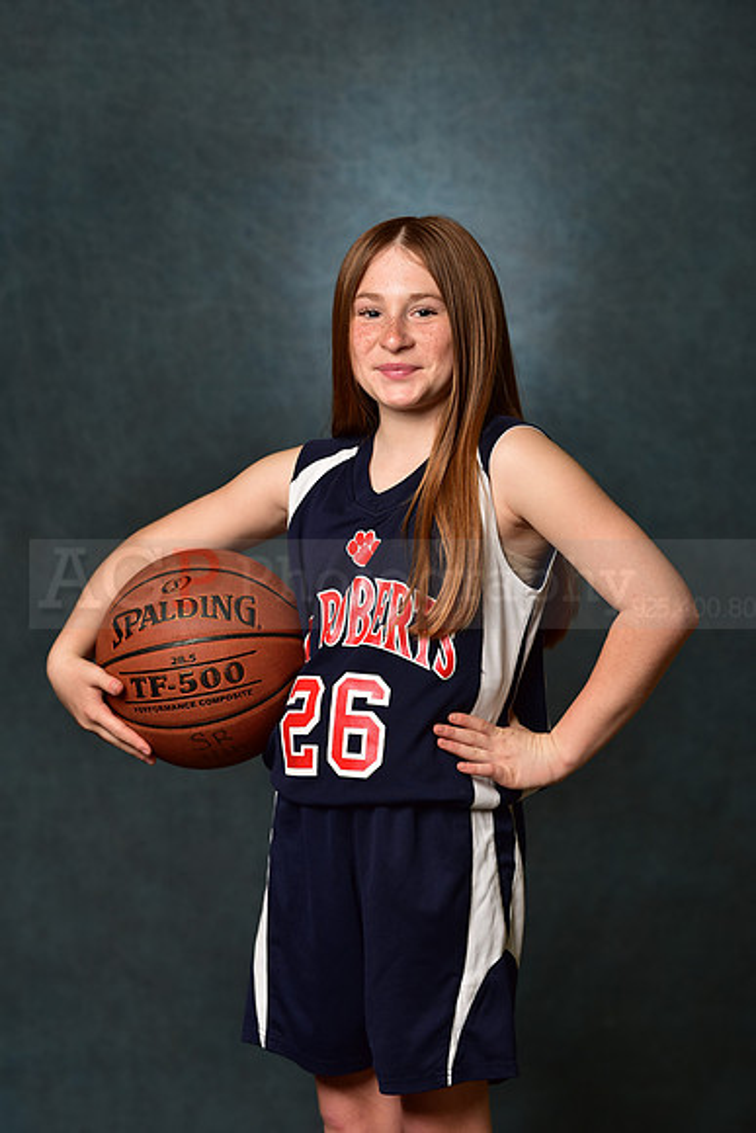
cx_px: 378
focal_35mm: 110
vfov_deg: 18.6
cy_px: 566
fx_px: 3463
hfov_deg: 12.5
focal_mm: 110
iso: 250
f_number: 4.5
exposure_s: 1/200
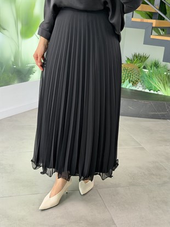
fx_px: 314
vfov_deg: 39.6
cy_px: 114
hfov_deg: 30.3
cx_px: 85
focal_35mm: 48
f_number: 1.78
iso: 200
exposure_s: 1/144
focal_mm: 6.76
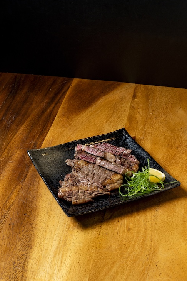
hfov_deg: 24.2
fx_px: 436
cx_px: 99
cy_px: 149
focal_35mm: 56
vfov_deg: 35.6
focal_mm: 51
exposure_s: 1/100
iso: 640
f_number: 11
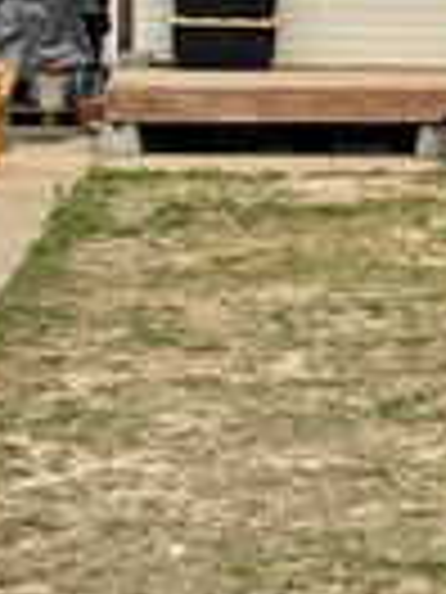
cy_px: 11
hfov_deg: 11.6
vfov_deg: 16.0
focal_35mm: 121
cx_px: 698
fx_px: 2079
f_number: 1.78
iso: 80
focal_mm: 6.76
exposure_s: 1/4405
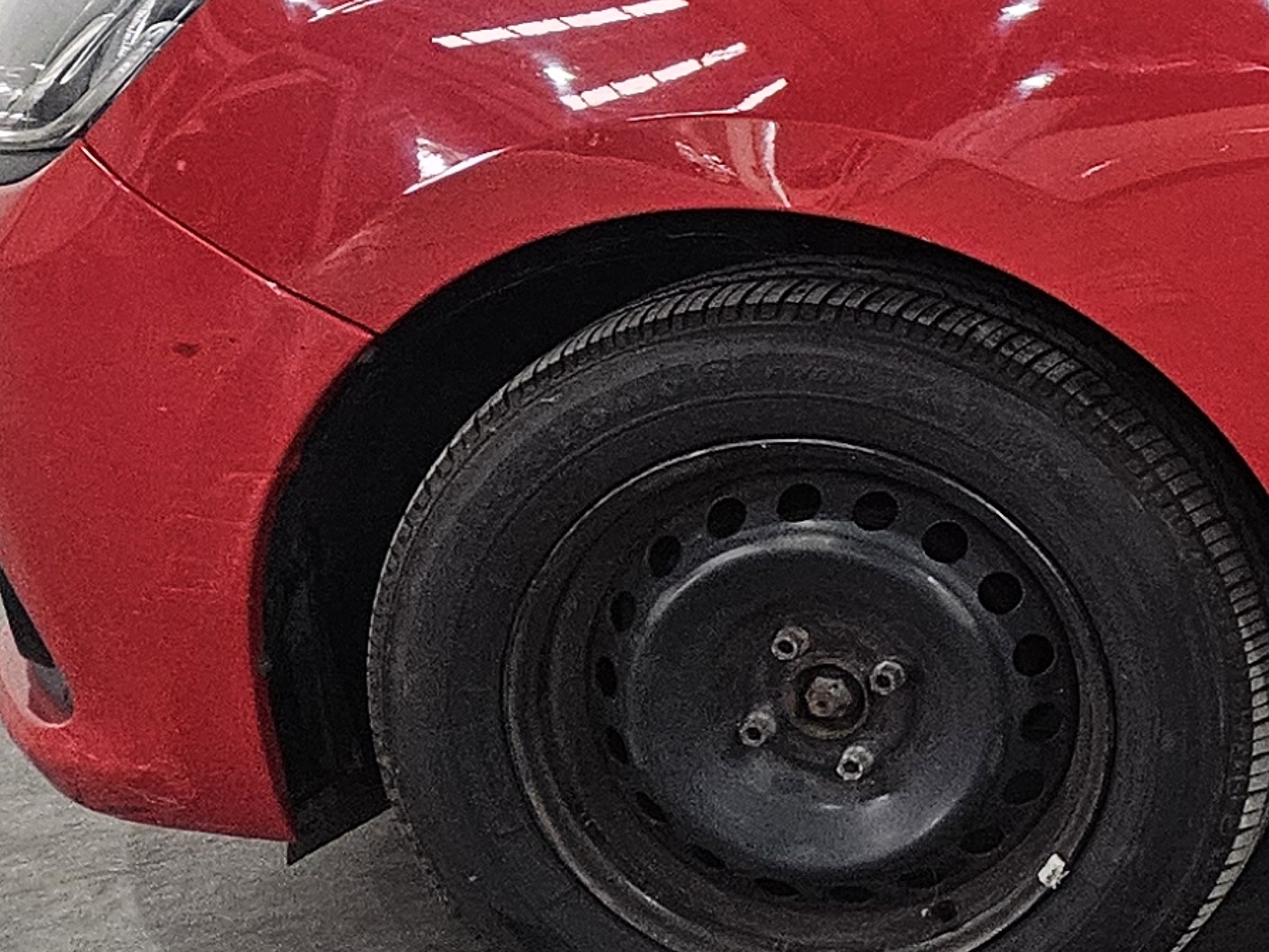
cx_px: 2487
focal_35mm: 103
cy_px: 229
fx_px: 3776
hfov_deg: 15.5
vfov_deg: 14.3
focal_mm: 5.4
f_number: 1.8
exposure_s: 1/100
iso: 640
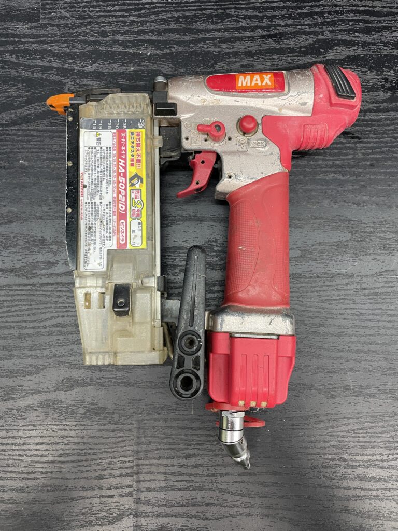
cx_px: 199
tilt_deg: -85.3
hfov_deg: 53.1
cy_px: 266
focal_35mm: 26
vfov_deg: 67.3
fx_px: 399
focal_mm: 4.2
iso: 125
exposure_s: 1/70
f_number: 1.6
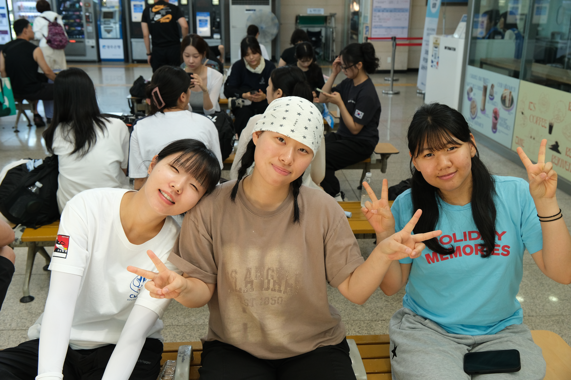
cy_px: 190
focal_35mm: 36
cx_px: 286
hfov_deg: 53.1
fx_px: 571
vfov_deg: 36.9
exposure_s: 1/250
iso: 1250
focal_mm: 24
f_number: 4
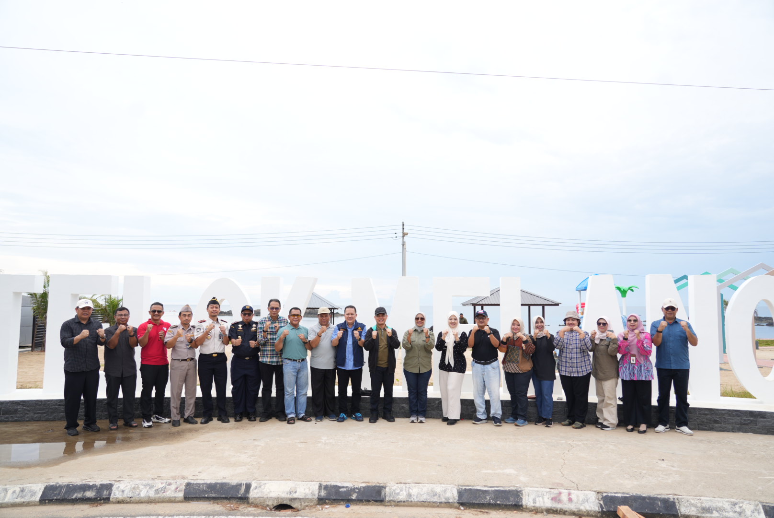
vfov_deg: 53.2
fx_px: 516
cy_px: 259
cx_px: 387
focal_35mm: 24
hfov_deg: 73.7
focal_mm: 24
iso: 160
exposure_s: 1/400
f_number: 4
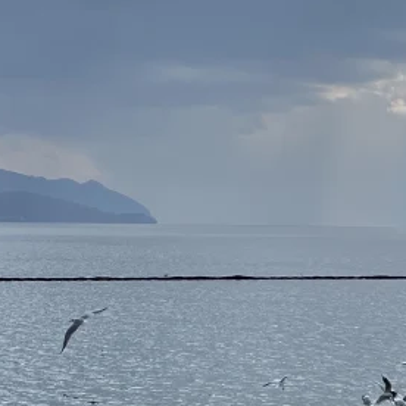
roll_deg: -1.6
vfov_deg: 14.5
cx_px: 150
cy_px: 275
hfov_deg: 14.5
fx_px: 1592
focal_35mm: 120
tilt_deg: -3.2
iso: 50
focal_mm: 5.1
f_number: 1.6
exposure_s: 1/5848
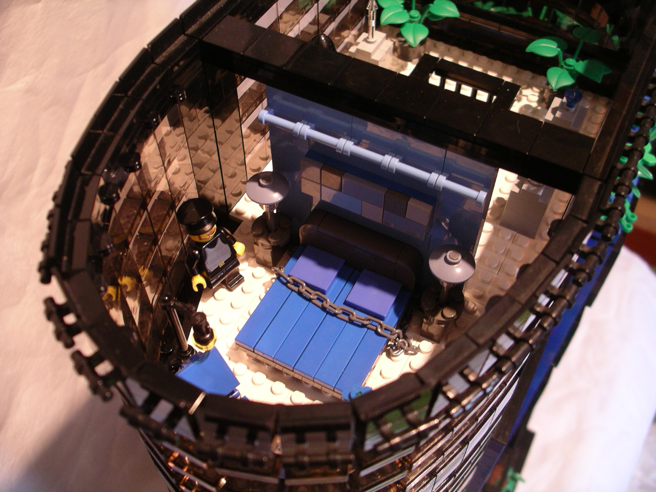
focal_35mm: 37
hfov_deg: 50.1
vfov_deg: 38.7
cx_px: 328
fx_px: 701
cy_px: 246
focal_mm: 7.8
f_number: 2.8
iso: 200
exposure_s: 1/25
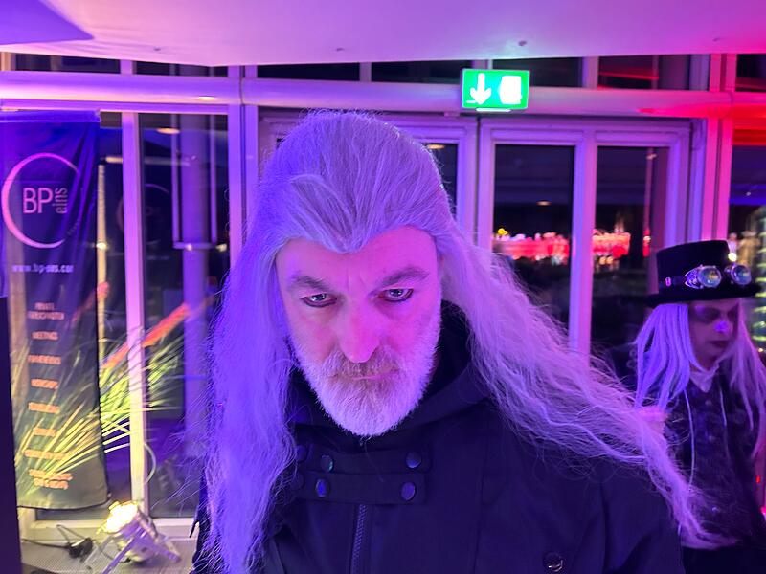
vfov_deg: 53.1
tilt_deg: -4.5
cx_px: 383
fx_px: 575
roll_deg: +0.2
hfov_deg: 67.3
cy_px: 287
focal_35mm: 26
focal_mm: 5.7
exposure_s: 1/25
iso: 800
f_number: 1.5
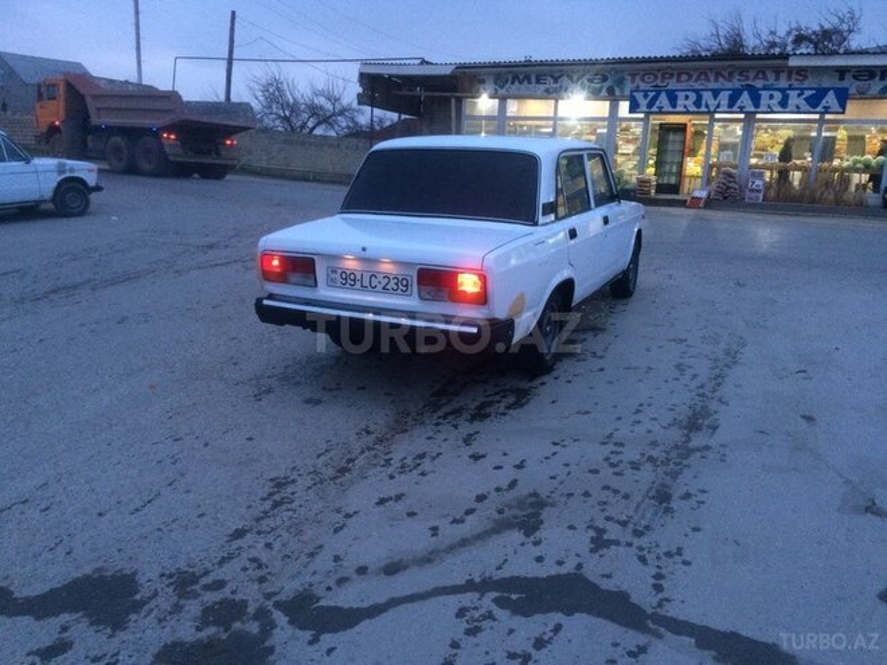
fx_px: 743
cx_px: 444
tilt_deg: -13.3
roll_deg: -2.5
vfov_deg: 48.2
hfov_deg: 61.7
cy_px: 332
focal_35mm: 29
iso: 250
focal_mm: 4.15
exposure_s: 1/33
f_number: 2.2
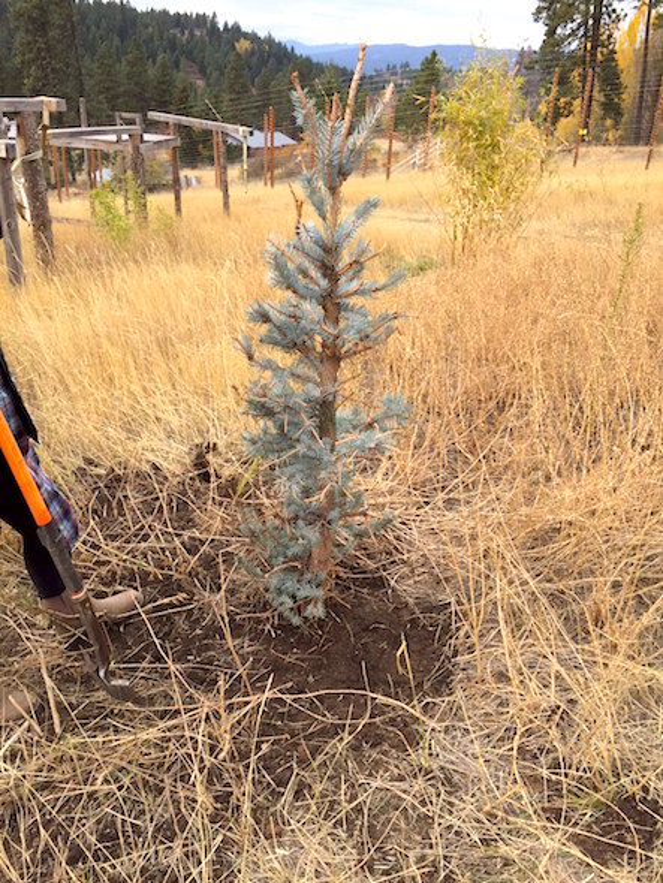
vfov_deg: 61.6
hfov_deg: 48.3
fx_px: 740
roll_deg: -2.1
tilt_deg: -25.8
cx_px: 332
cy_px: 442
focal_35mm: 29
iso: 32
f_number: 2.2
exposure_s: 1/347
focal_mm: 4.15
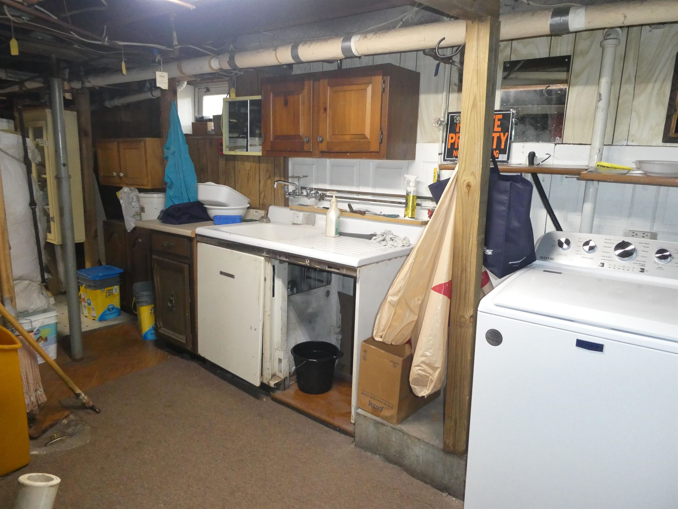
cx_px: 339
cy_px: 254
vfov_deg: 56.8
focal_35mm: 24
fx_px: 470
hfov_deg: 71.6
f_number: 3.3
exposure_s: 1/60
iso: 640
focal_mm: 4.3
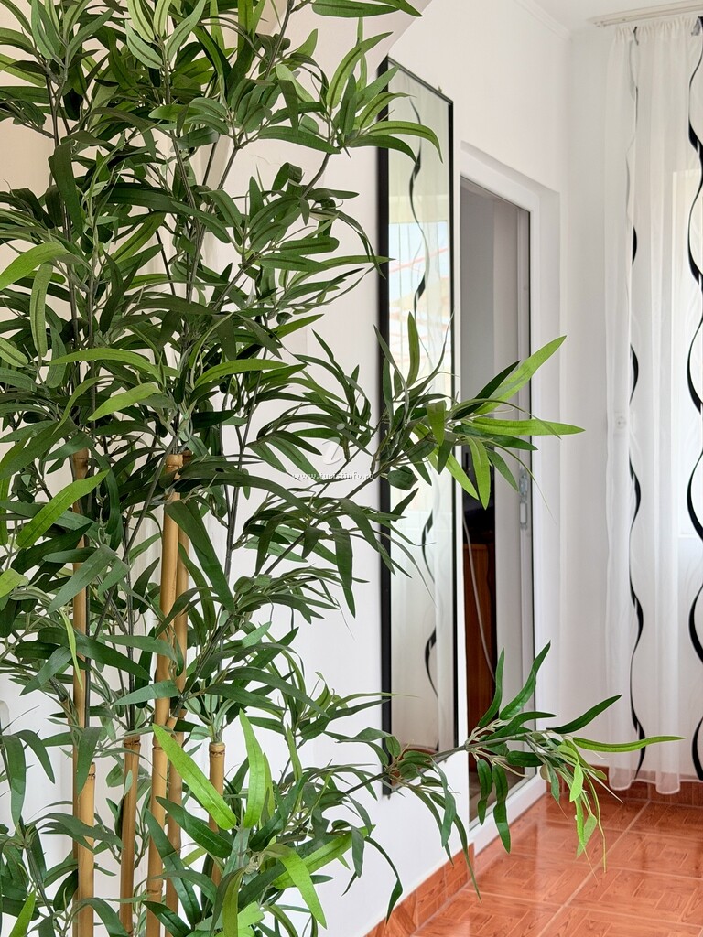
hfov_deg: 30.3
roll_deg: +0.3
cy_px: 468
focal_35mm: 48
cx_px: 352
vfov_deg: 39.7
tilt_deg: -1.8
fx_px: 1300
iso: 100
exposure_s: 1/118
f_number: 1.78
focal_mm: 6.76
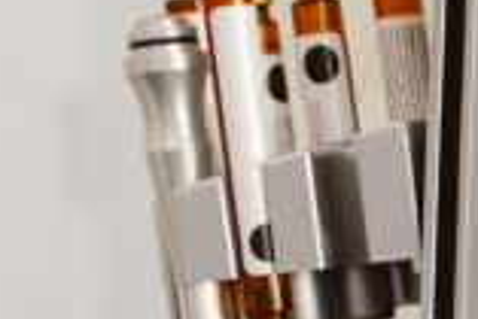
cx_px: 1364
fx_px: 4771
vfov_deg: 3.8
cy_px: 557
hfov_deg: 5.4
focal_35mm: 359
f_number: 2.8
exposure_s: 1/200
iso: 320
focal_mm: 55
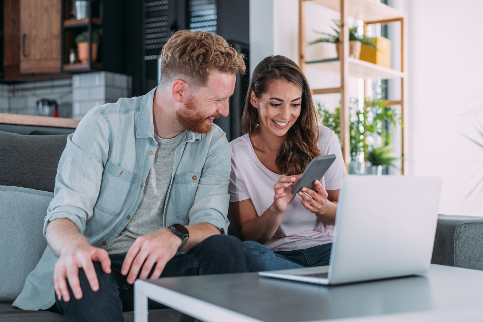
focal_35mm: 55
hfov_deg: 36.2
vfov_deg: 24.6
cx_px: 242
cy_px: 161
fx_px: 738
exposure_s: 1/320
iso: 1600
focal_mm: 55
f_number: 2.5
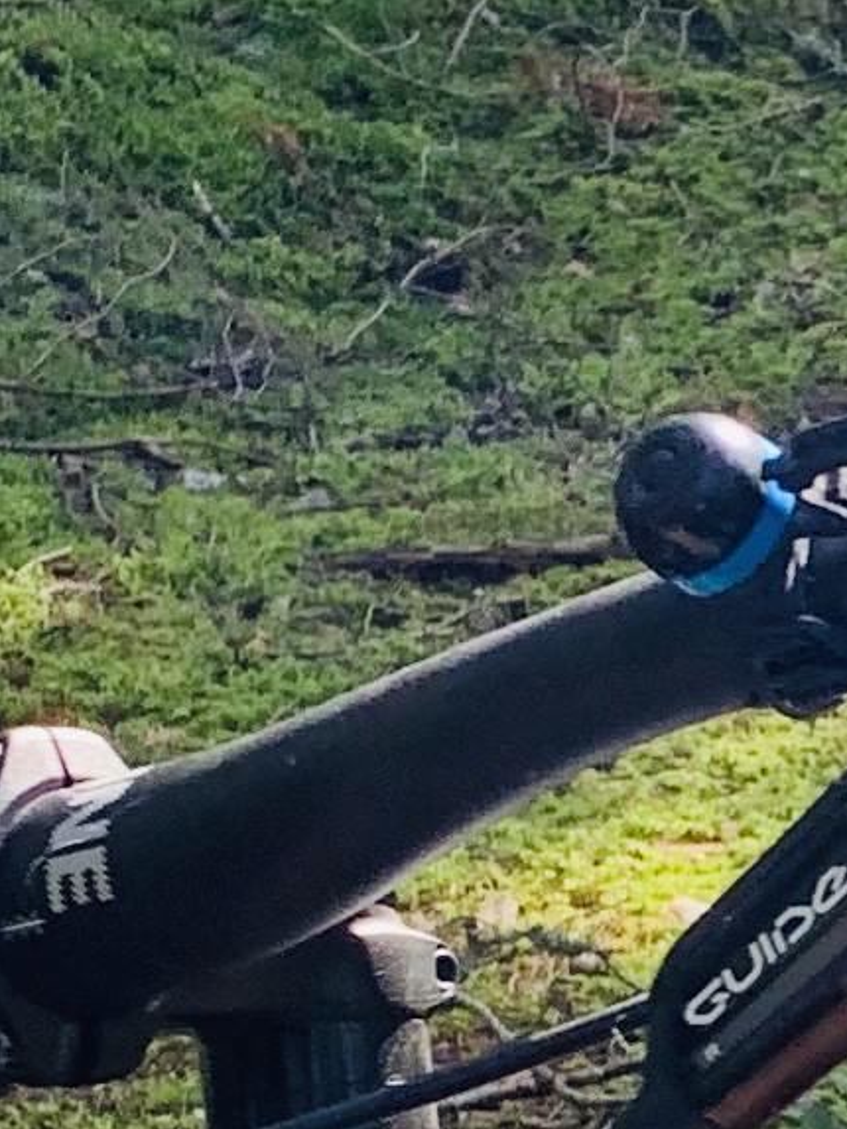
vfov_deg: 10.7
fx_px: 5968
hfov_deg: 8.0
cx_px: 1146
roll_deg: +2.6
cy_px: 1036
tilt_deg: -18.0
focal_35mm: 183
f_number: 1.8
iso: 40
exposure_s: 1/121
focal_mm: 4.25
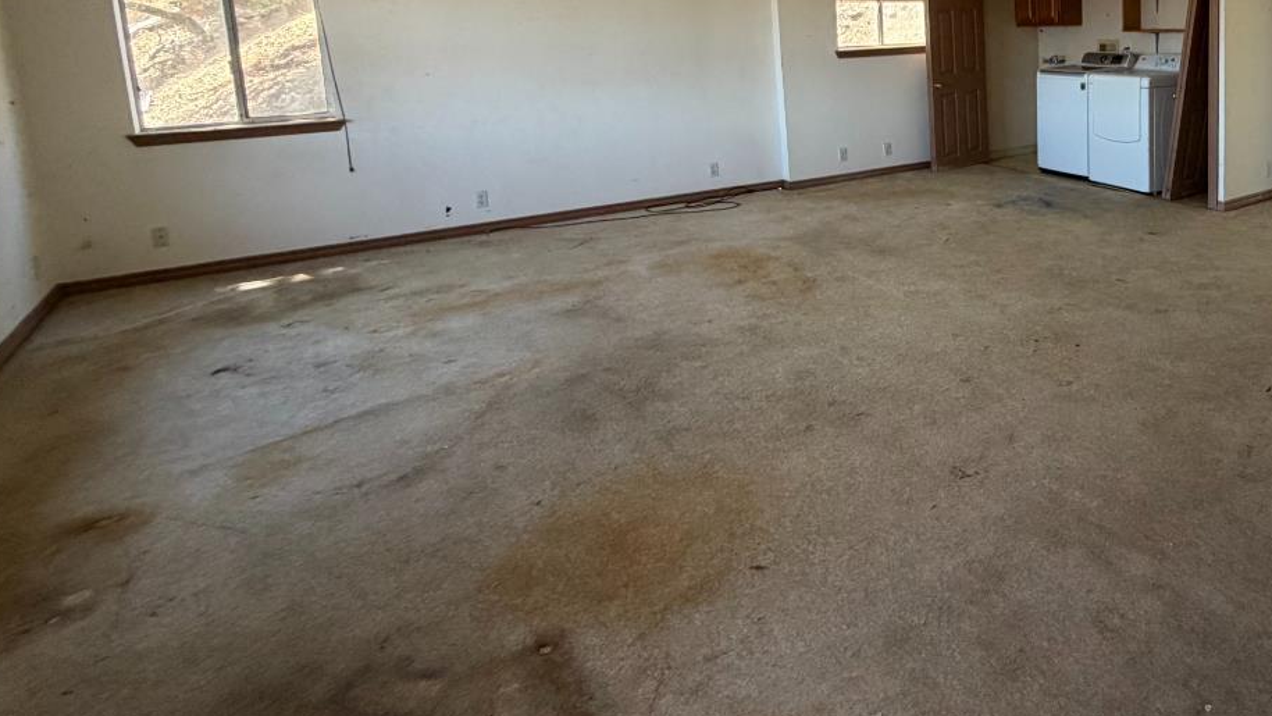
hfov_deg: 66.9
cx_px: 1023
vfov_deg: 43.5
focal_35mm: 25
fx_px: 843
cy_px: 126
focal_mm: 2.22
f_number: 2.2
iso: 250
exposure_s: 1/121
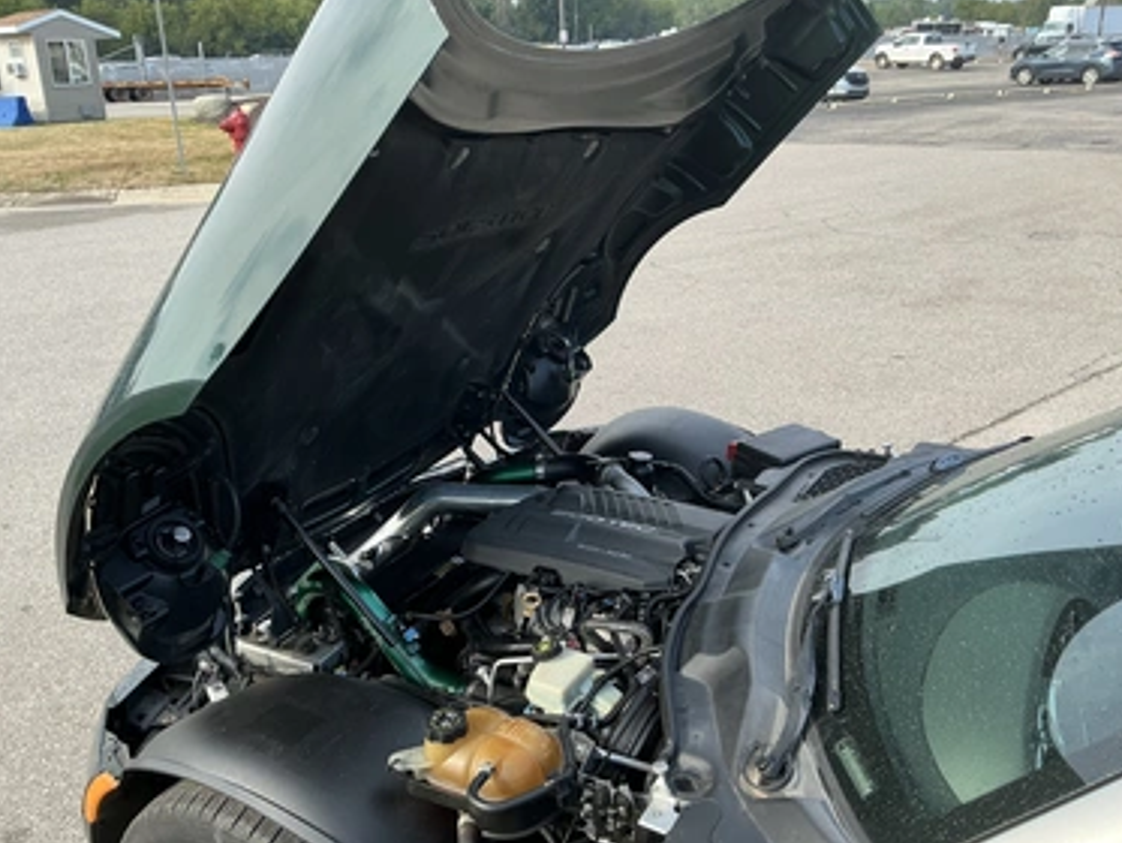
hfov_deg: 59.9
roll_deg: +1.1
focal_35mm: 30
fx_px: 973
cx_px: 563
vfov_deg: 46.8
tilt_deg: -21.0
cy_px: 437
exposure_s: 1/439
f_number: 1.8
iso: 25
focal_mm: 3
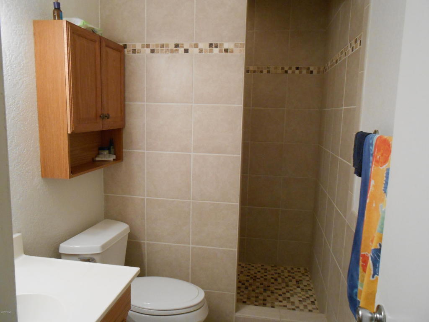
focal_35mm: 26
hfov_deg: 67.3
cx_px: 214
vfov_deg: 53.1
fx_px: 322
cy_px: 161
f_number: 3.5
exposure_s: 1/30
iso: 400
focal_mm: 4.6
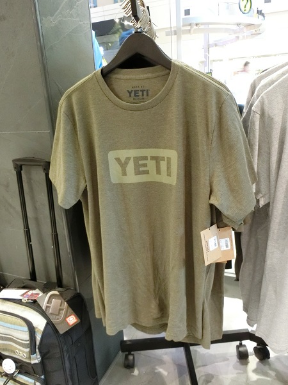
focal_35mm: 29
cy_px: 192
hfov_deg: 48.2
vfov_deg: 61.7
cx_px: 144
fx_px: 322
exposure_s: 1/20
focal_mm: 5.2
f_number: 3.7
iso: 800
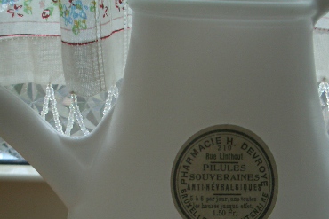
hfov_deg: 31.9
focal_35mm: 63
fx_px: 576
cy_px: 176
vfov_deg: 21.3
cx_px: 164
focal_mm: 5.8
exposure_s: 1/125
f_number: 2.6
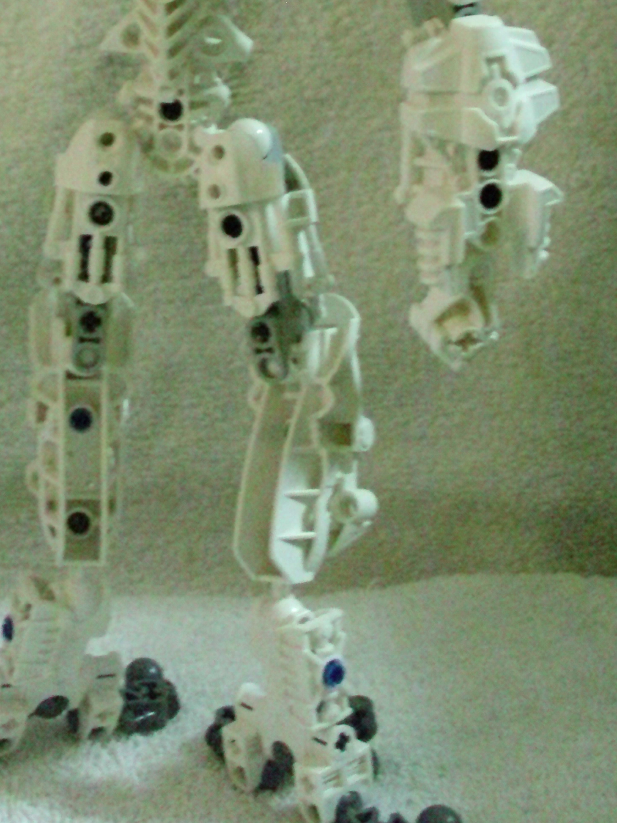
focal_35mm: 70
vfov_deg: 27.0
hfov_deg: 20.8
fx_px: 1664
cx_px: 147
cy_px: 123
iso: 1600
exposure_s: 1/19
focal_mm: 6.3
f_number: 3.1
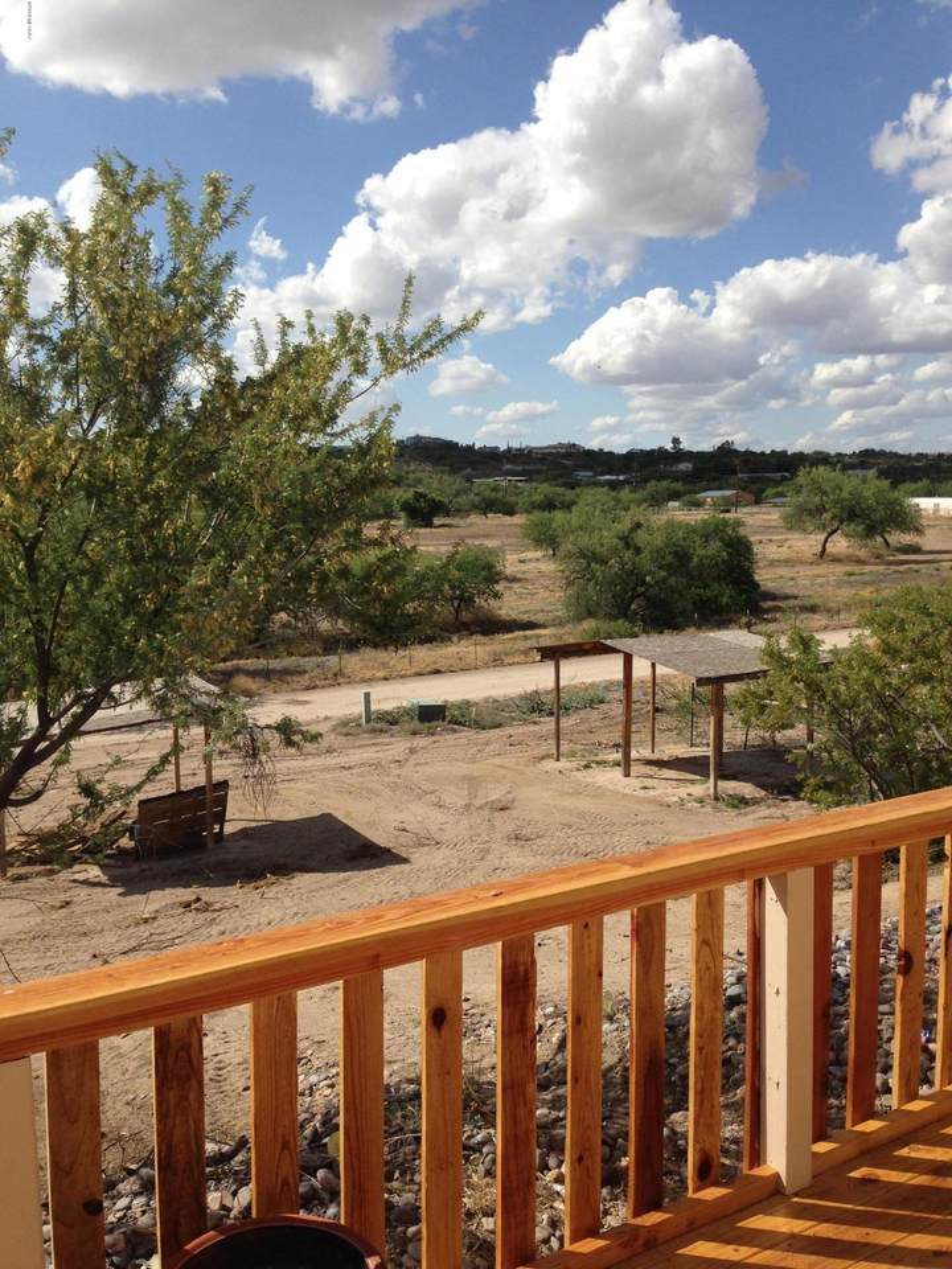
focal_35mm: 33
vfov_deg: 55.4
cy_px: 634
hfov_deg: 42.9
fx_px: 1210
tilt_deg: -3.9
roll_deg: +0.5
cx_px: 476
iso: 50
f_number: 2.4
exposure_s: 1/2169
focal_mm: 4.12
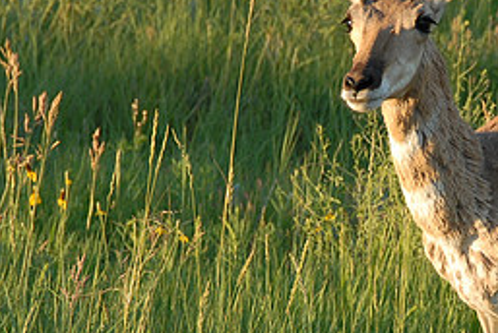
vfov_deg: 3.0
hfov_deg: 4.5
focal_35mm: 456
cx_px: 382
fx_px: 6317
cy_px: 207
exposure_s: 1/80
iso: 200
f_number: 9
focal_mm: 135
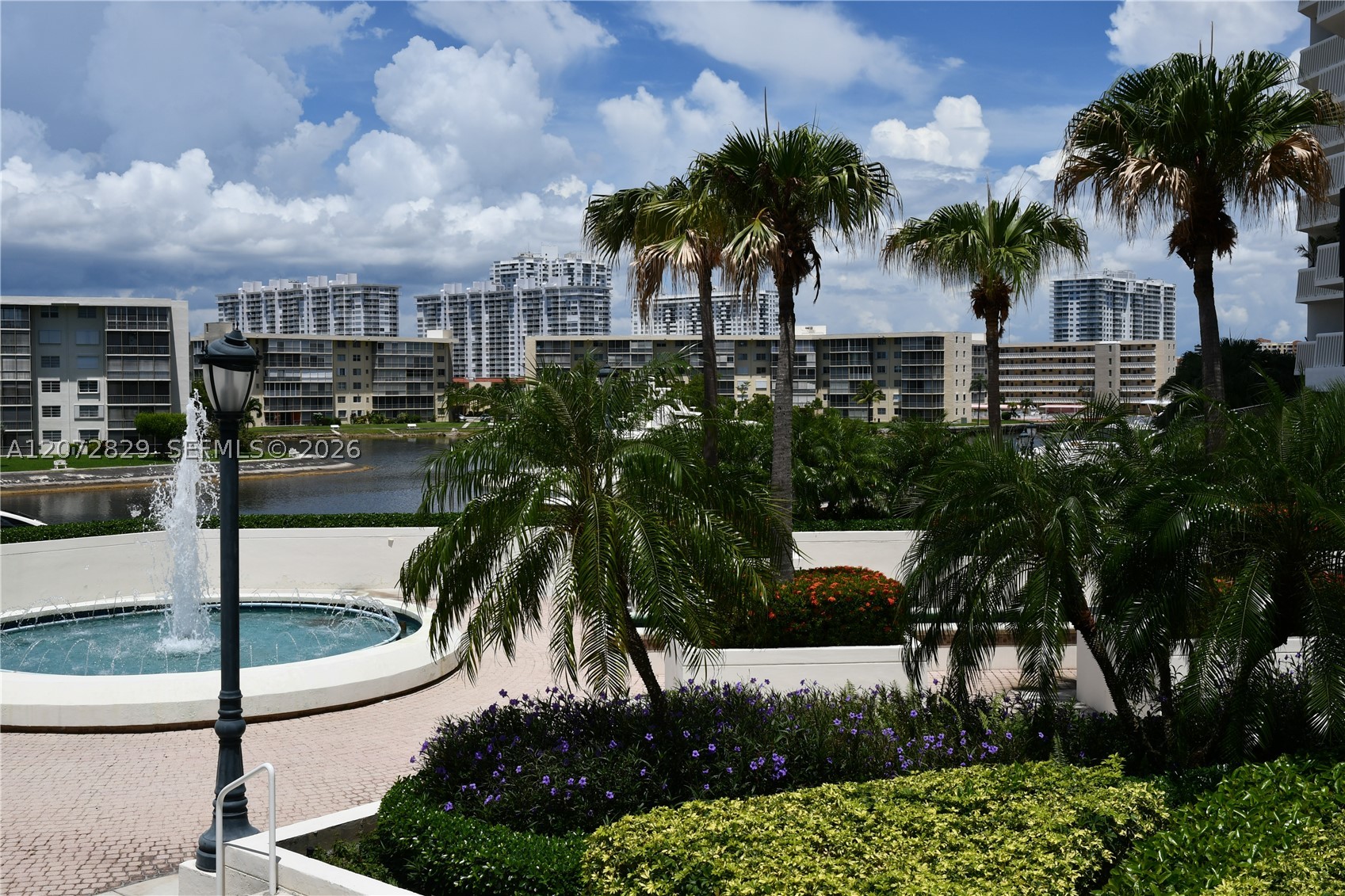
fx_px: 1382
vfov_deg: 35.9
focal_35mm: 37
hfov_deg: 51.9
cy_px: 448
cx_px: 672
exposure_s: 1/500
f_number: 10
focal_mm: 25
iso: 100
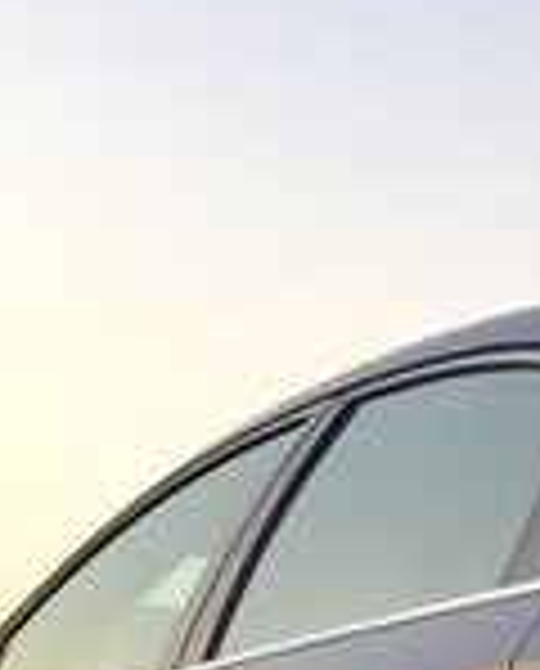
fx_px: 2487
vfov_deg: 14.2
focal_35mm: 125
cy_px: 1054
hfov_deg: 11.3
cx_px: 1044
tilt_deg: -1.6
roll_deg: -2.9
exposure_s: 1/100
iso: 40
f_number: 2.2
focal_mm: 4.15
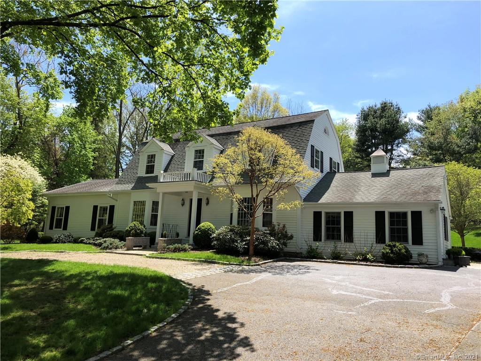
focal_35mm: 28
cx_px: 240
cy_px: 180
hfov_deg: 63.4
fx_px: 389
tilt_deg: +11.5
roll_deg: -2.0
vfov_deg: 49.7
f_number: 1.8
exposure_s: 1/1200
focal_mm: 3.99
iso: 20
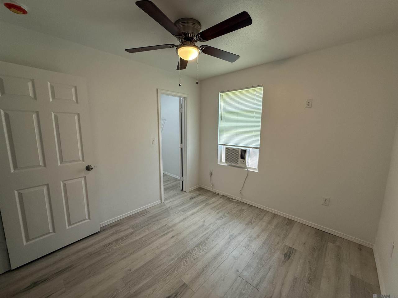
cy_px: 149
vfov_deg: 85.7
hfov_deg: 102.1
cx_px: 199
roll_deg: -1.1
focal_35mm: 14
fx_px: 161
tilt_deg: -8.7
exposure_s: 1/99
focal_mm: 2.22
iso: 160
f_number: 2.2
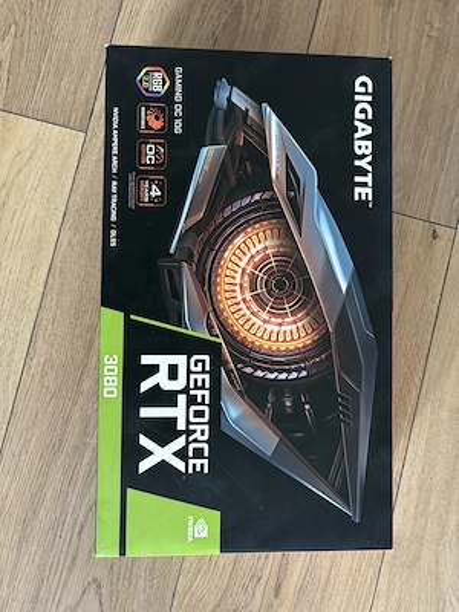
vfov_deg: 67.3
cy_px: 306
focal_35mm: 26
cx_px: 230
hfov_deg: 53.1
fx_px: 460
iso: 500
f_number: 1.6
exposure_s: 1/53
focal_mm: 5.96
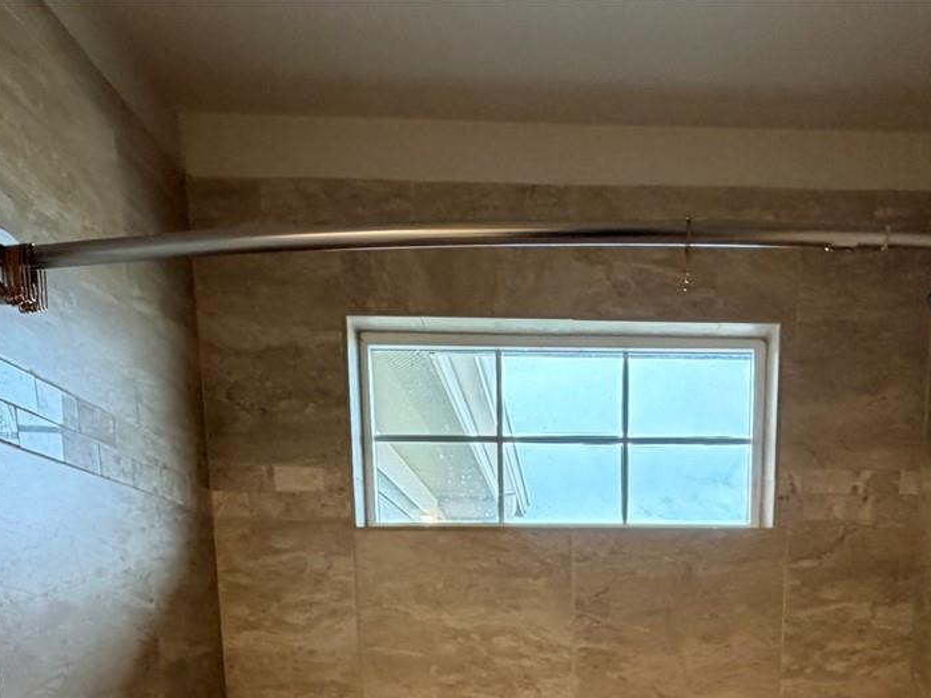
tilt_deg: -10.3
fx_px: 861
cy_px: 795
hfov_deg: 55.9
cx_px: 601
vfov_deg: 36.3
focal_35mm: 32
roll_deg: -1.1
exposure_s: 1/120
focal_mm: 2.22
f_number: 2.2
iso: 250
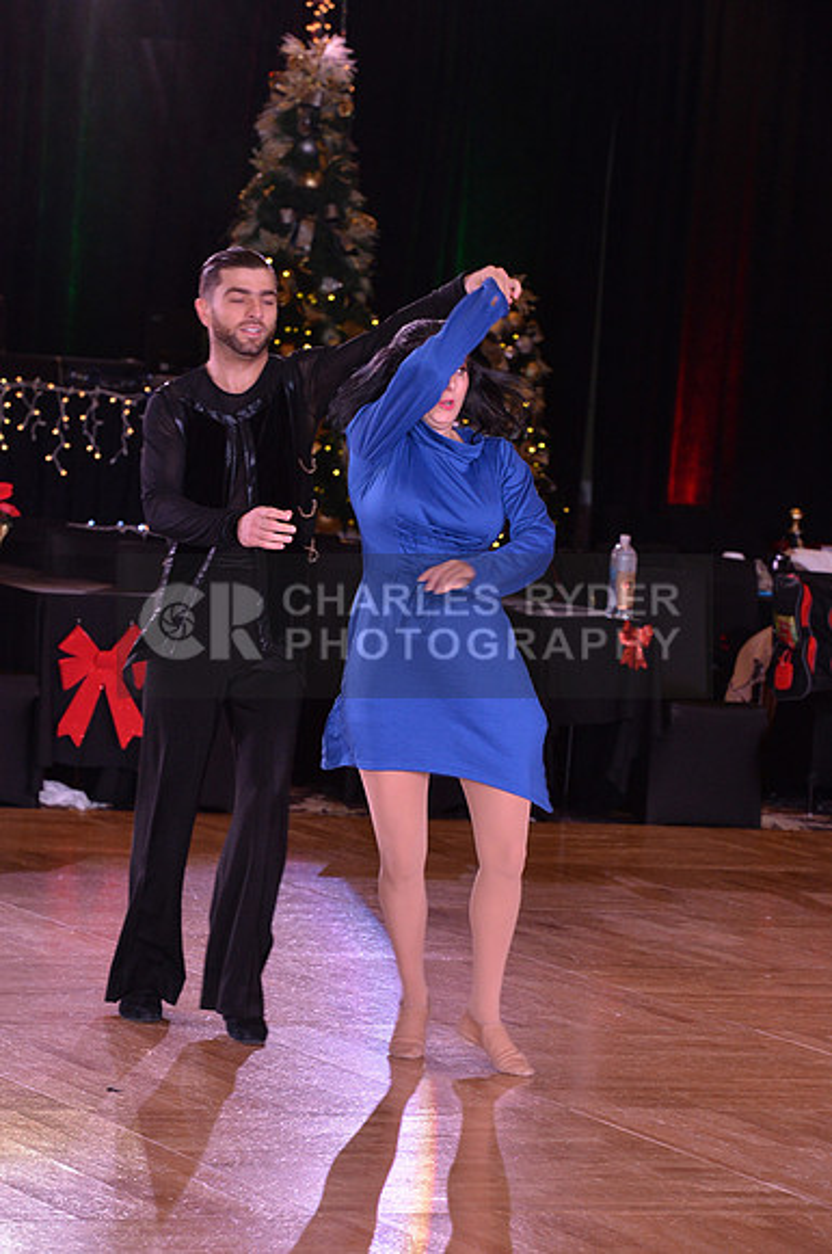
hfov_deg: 9.8
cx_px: 416
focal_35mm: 140
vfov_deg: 14.7
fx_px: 4868
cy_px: 627
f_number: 7.1
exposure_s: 1/250
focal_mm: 140
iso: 2000
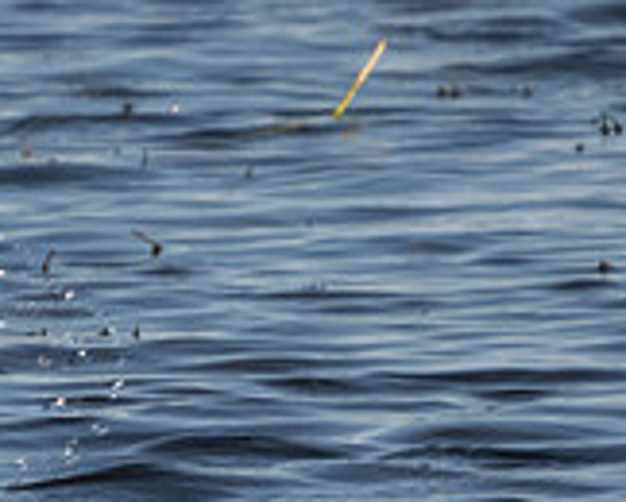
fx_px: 52681
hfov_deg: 0.7
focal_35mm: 2840
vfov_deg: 0.5
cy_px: 367
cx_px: -338
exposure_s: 1/1000
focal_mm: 400
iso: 500
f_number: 7.1
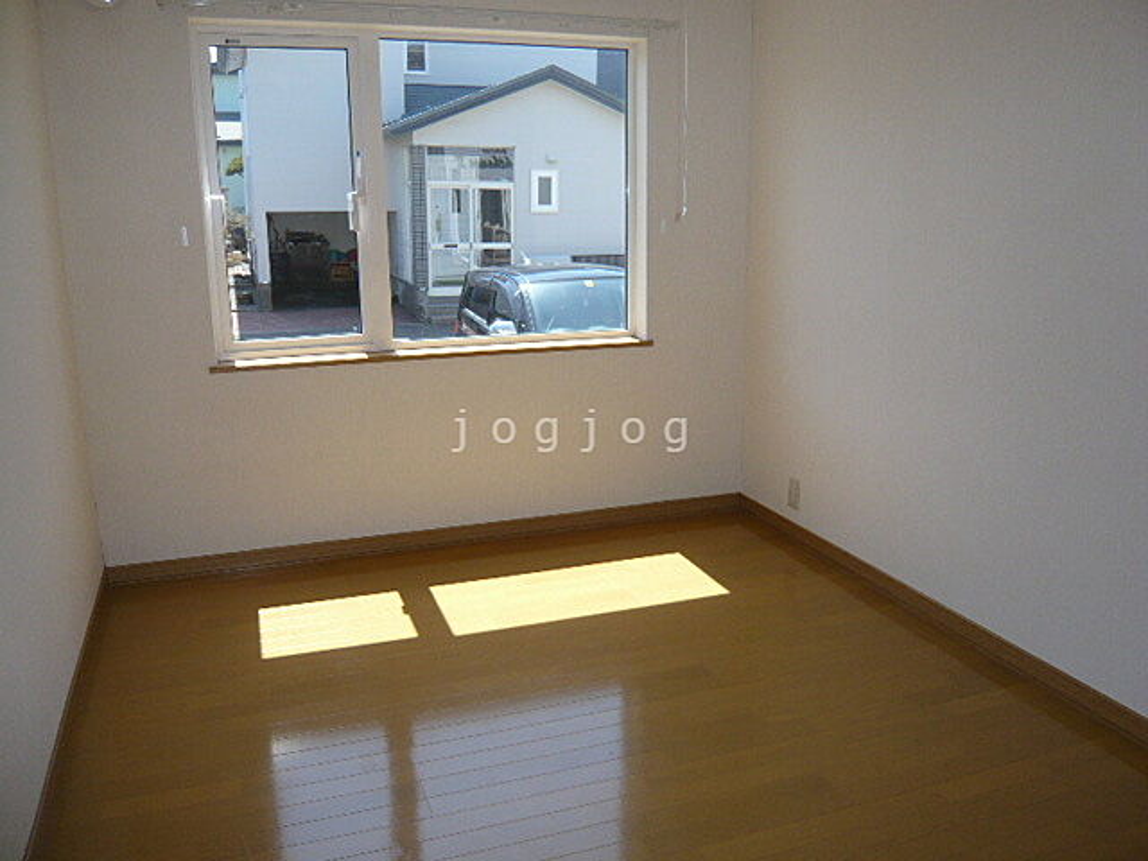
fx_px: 929
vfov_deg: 49.7
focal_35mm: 28
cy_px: 430
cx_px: 574
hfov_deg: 63.4
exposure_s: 1/320
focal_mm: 4.6
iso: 100
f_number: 2.8
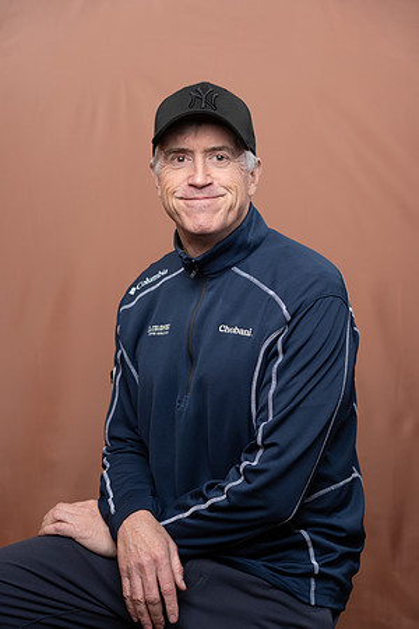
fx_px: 1187
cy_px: 314
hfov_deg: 20.0
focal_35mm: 68
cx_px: 210
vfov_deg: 29.7
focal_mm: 68
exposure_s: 1/160
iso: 320
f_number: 4
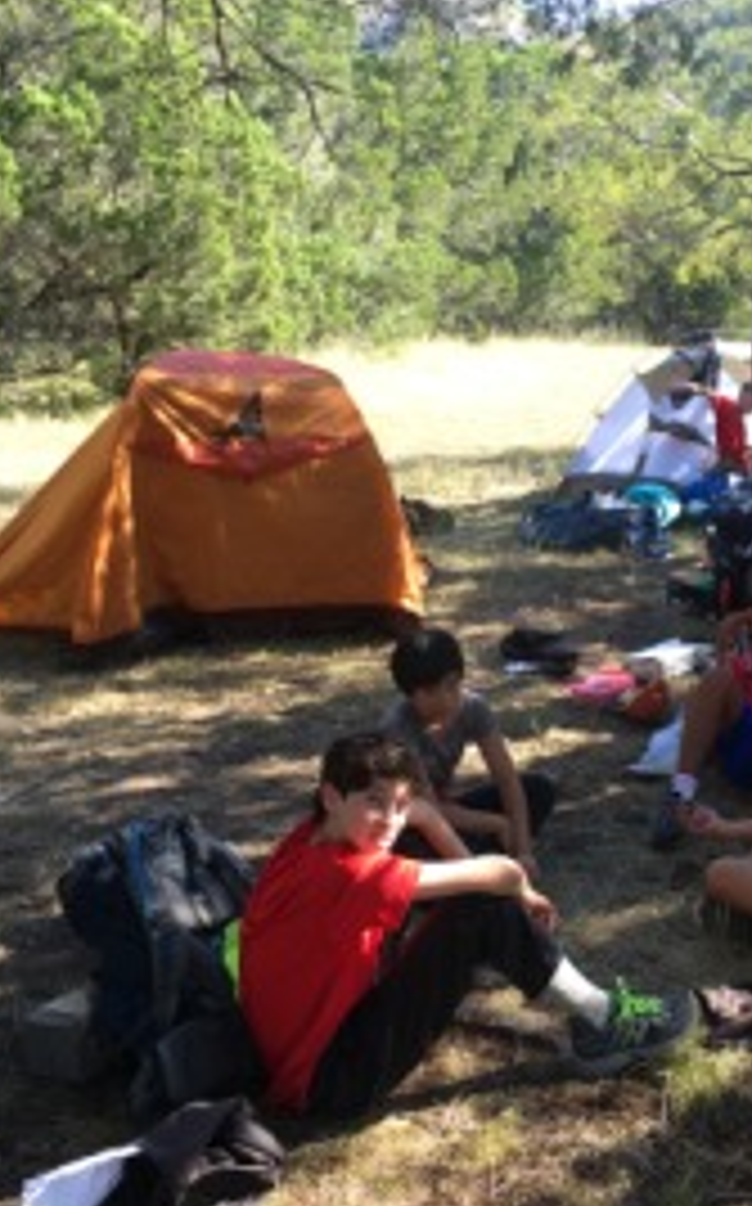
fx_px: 1380
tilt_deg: -13.1
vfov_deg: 47.2
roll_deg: +1.0
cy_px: 598
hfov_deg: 30.1
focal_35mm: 42
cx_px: 549
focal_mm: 4.15
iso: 25
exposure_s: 1/120
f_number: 2.2
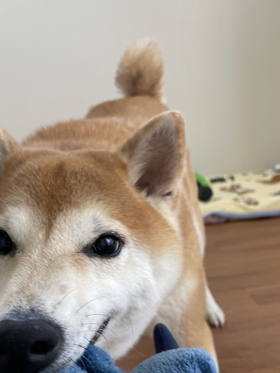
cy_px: 223
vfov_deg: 47.6
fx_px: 421
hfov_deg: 36.8
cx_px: 141
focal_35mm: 39
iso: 100
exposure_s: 1/121
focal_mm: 4.2
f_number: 1.6
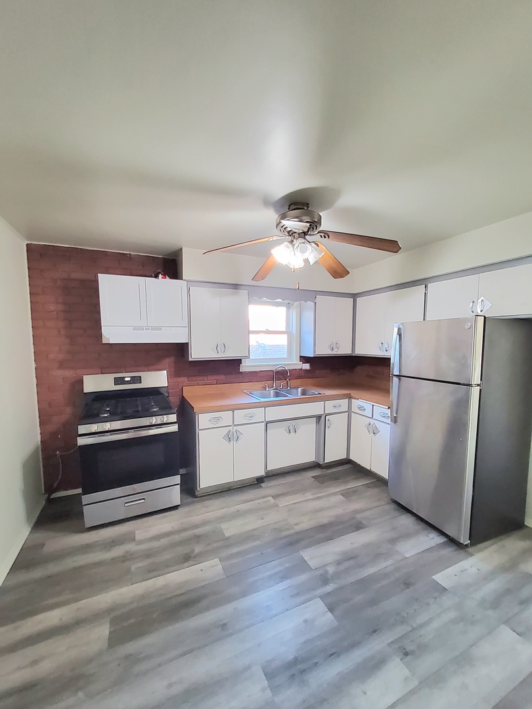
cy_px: 354
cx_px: 266
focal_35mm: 13
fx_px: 266
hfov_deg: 89.9
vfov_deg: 106.2
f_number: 2.2
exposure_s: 1/30
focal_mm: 1.13
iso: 250
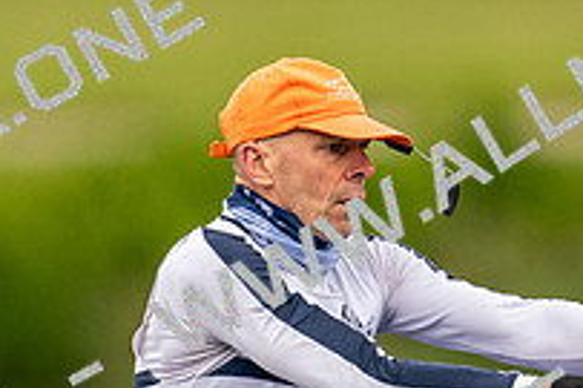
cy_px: 359
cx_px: 503
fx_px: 41569
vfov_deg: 0.5
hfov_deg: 0.8
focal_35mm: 2569
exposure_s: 1/2500
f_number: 4
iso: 720
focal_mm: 600
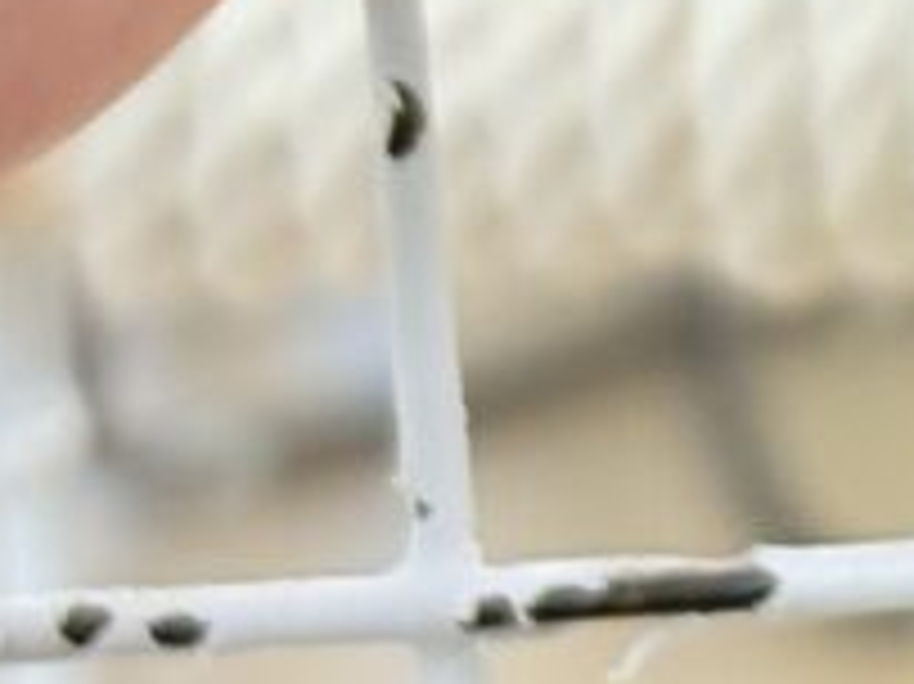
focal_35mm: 307
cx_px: 1941
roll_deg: +6.2
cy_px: -990
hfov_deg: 6.2
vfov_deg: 4.7
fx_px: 8101
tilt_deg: -3.4
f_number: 1.6
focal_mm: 5.96
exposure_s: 1/50
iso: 50
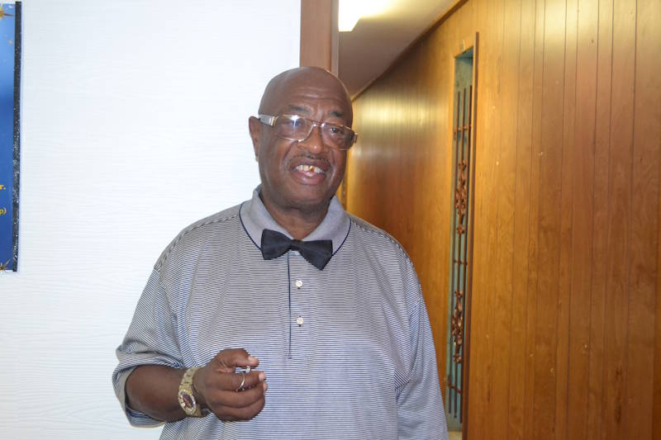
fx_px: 881
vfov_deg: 28.1
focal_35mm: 48
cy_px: 220
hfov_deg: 41.1
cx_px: 330
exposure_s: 1/60
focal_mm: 32
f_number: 4.8
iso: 2800
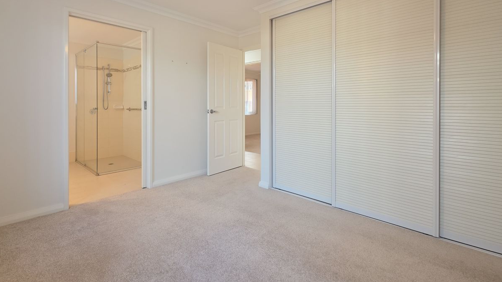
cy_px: 111
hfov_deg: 95.7
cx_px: 231
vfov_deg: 63.3
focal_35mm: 17
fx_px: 226
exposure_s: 1/100
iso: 160
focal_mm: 2.2
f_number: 1.9
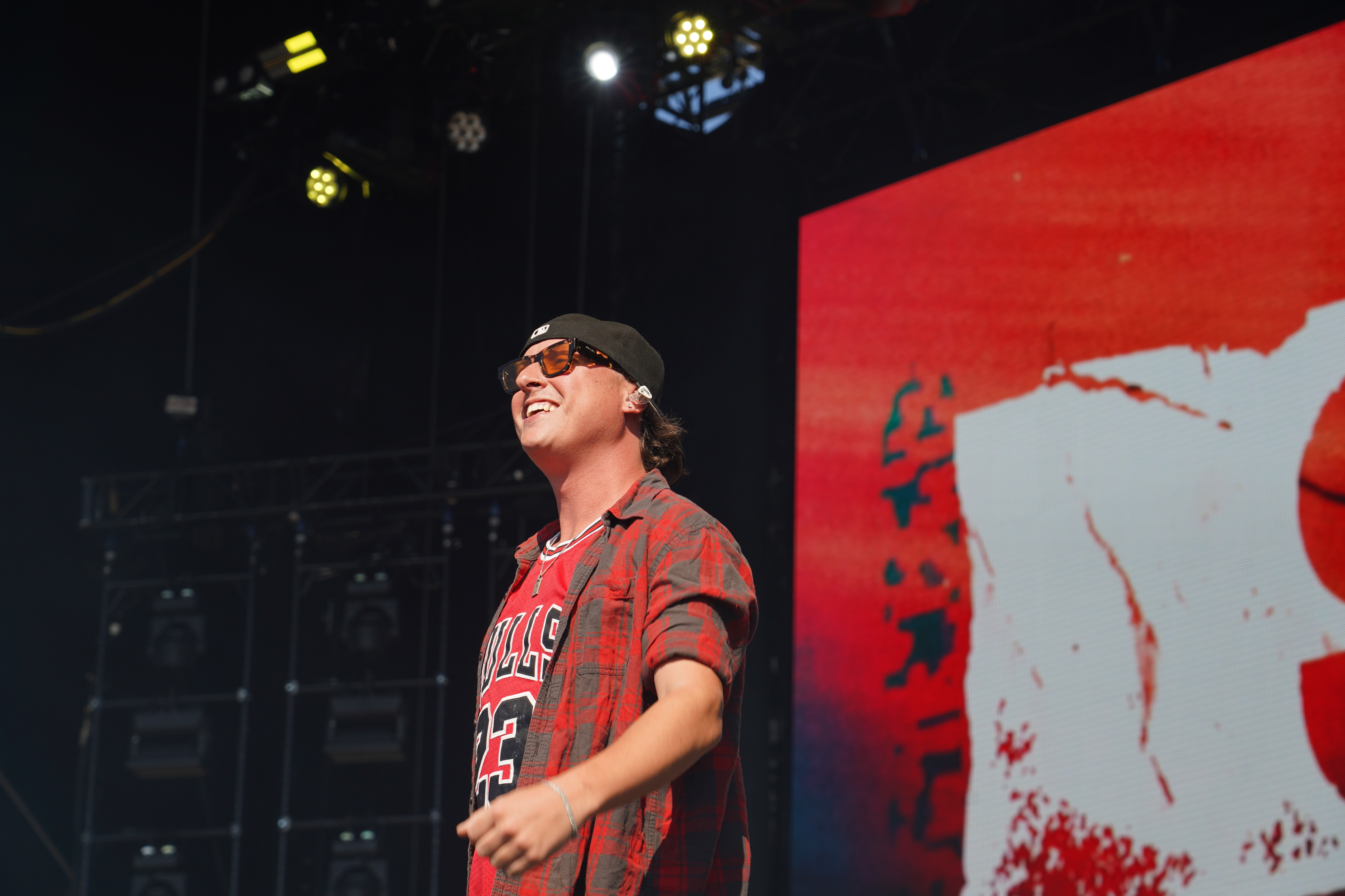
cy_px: 448
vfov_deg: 13.0
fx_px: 3923
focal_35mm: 105
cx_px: 672
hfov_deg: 19.5
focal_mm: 105
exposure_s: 1/320
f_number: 6.3
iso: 100
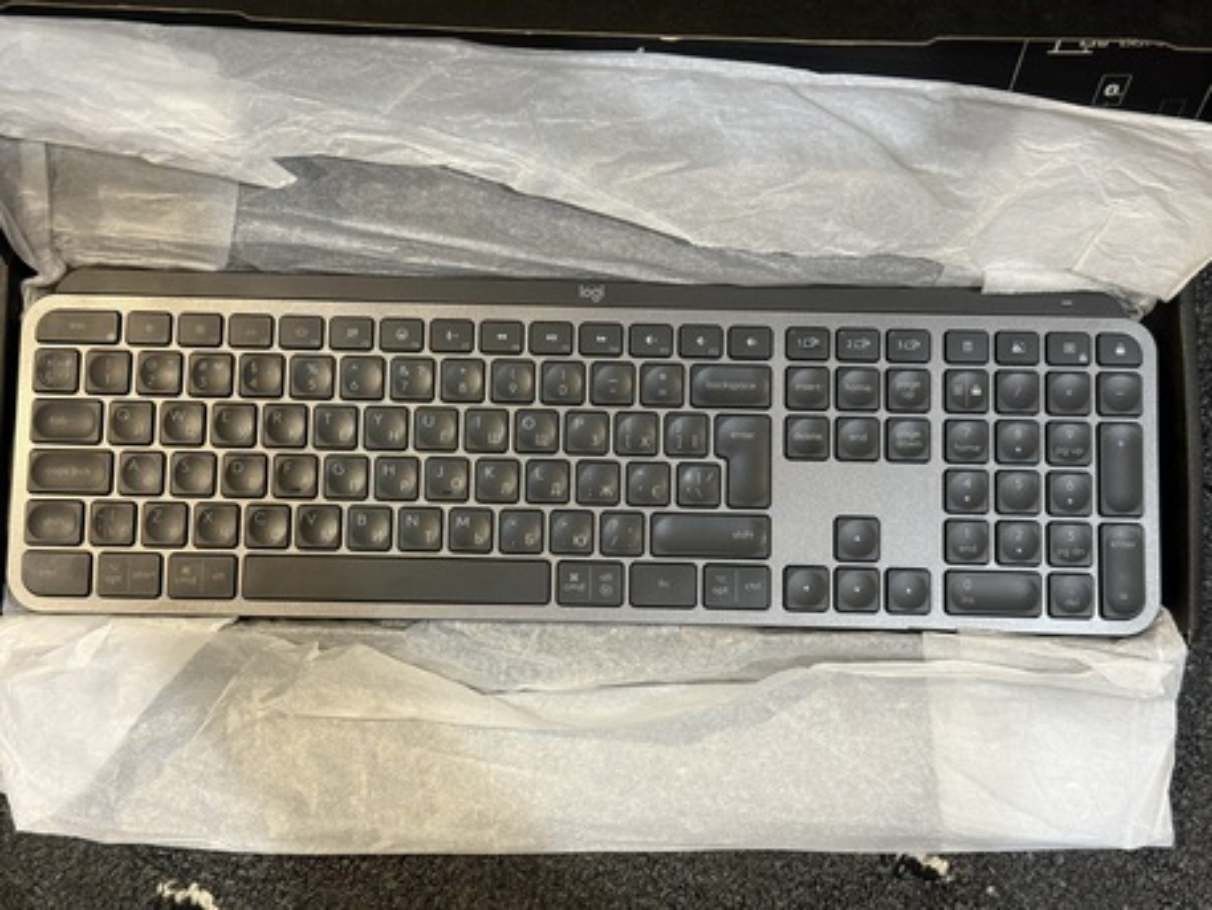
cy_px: 455
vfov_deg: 30.3
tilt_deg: -84.8
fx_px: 1681
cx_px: 606
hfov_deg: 39.6
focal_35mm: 48
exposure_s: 1/54
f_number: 1.78
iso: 250
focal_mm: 6.76
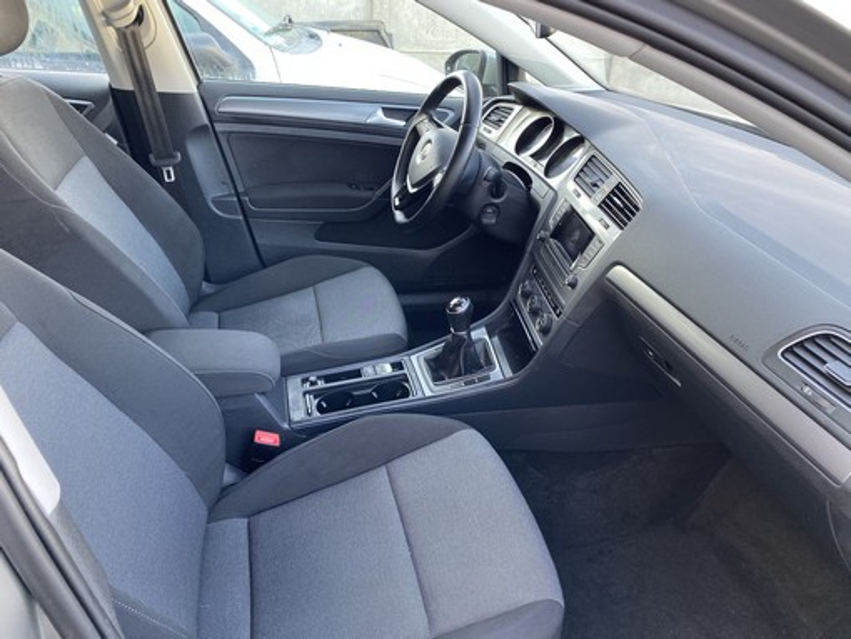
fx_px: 639
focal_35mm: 26
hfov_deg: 67.3
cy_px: 320
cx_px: 426
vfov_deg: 53.1
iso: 125
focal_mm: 4.25
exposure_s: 1/72
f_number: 1.8
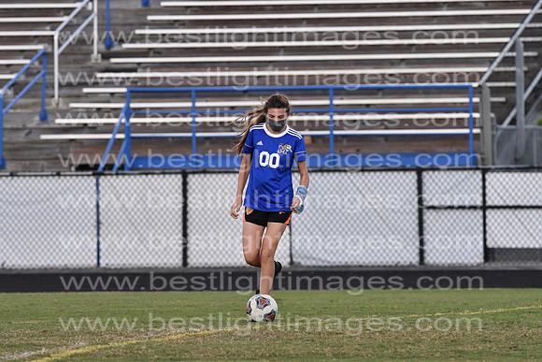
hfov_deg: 4.6
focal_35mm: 450
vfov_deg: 3.1
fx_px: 6776
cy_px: 181
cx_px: 271
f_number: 5.6
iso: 3200
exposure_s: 1/500
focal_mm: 300
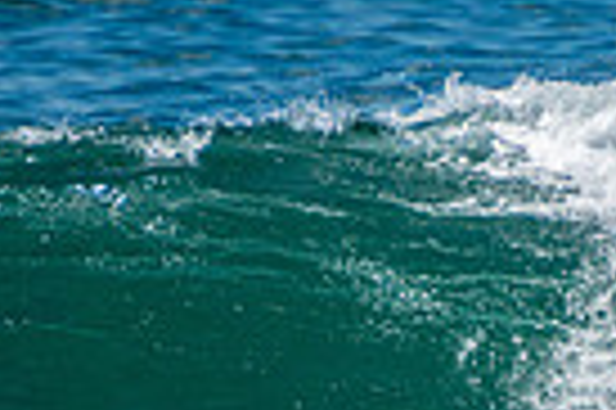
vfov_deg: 0.5
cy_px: 601
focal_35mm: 2539
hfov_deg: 0.8
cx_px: 616
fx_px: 43393
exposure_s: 1/2000
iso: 320
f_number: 5.6
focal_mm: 400
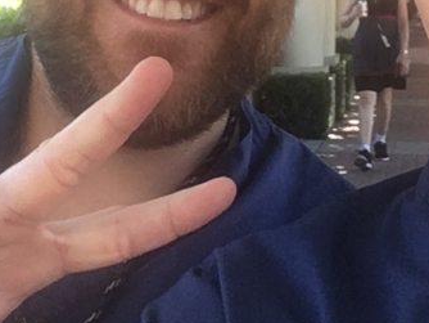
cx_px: 387
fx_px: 1178
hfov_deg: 20.2
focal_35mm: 95
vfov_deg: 14.5
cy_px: -166
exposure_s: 1/133
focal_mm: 2.15
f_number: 2.4
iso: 50
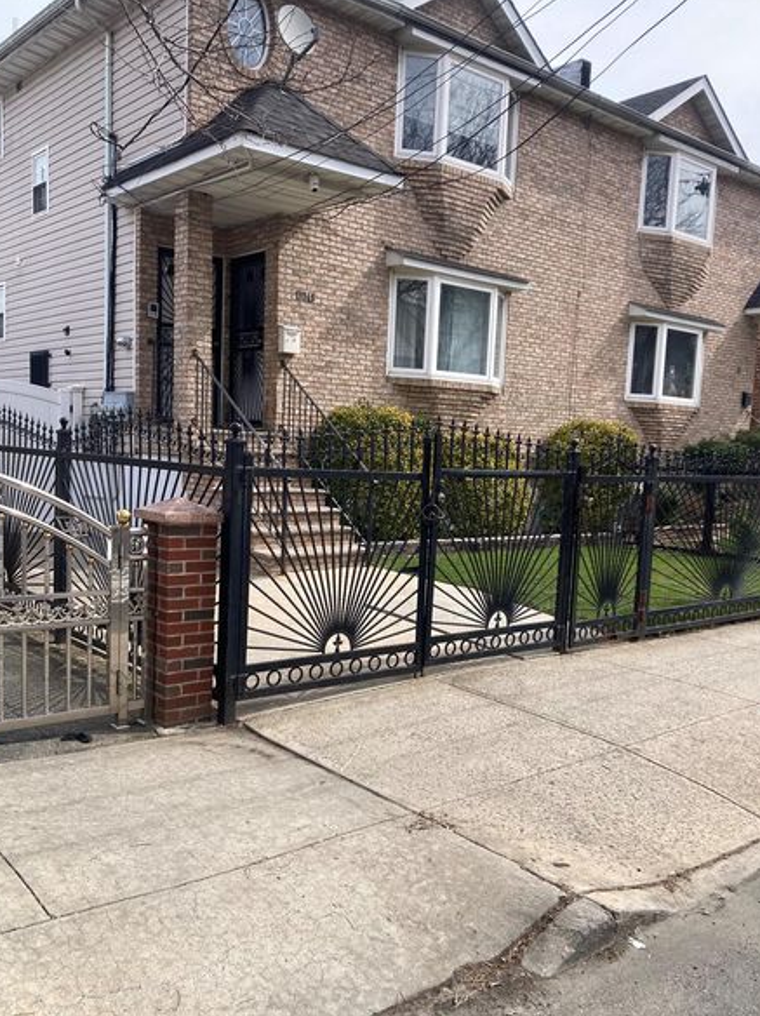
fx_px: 938
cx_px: 384
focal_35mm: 32
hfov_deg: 44.1
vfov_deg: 56.7
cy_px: 570
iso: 20
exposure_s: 1/1012
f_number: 1.8
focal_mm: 3.99
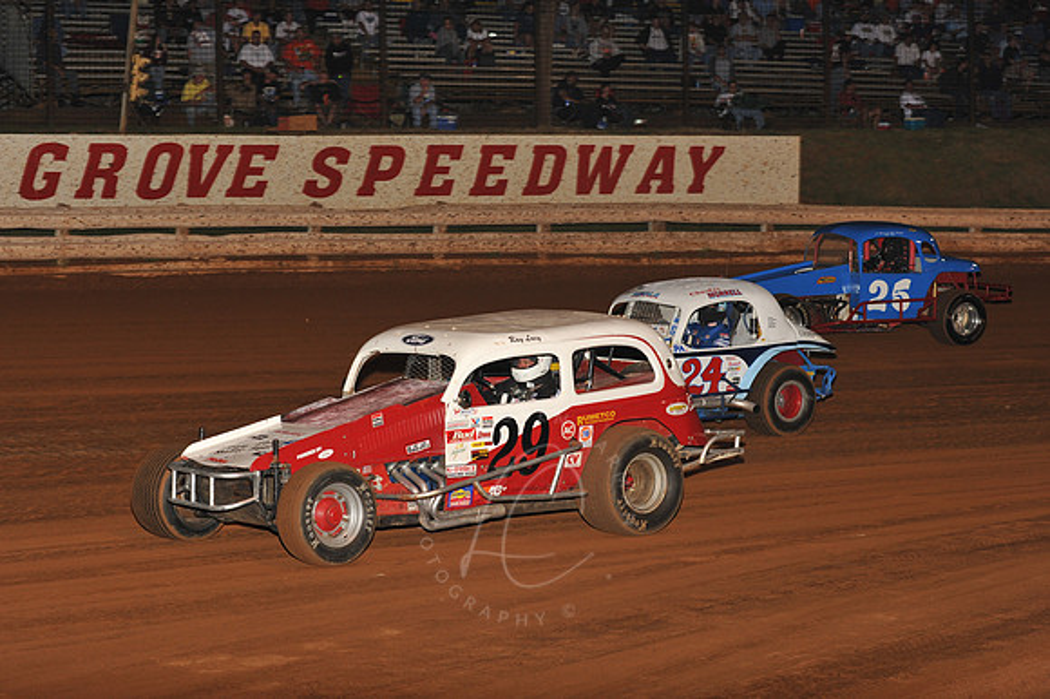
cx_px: 525
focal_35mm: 92
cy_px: 350
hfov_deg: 22.2
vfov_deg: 14.8
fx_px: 2682
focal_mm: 92
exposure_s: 1/320
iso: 800
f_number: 6.3
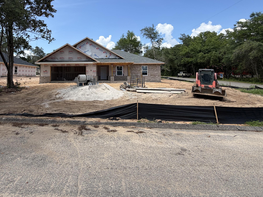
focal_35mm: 19
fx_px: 144
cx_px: 106
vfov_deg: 66.6
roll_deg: +0.3
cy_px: 64
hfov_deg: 83.7
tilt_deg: +4.1
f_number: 2.2
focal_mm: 2.22
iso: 25
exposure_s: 1/770
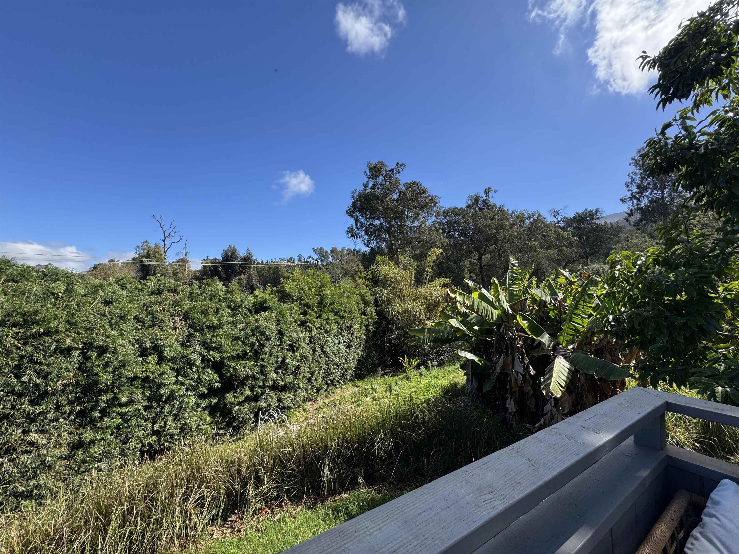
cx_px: 370
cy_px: 277
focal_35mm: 14
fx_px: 299
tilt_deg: +3.6
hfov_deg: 102.1
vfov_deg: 85.7
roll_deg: -1.2
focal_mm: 2.22
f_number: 2.2
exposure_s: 1/1063
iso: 40
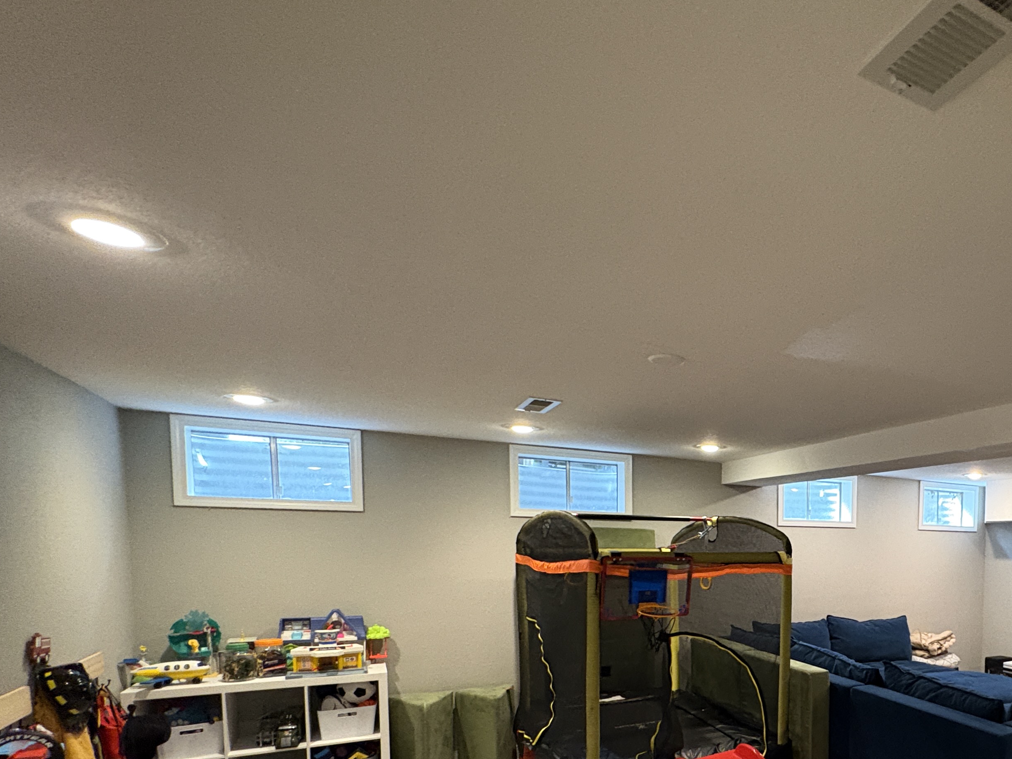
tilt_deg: -4.1
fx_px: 672
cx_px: 806
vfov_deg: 55.2
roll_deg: -1.2
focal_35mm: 23
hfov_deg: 67.2
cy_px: 596
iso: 640
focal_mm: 2.22
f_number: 2.2
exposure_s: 1/60
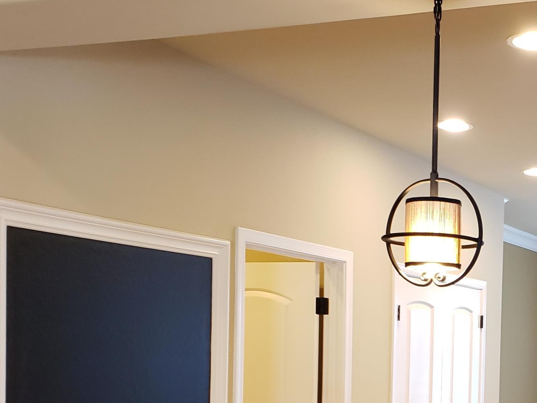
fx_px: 915
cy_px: 383
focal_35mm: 59
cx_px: 554
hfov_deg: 30.1
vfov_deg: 24.0
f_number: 2.4
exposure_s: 1/40
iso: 320
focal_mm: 4.3
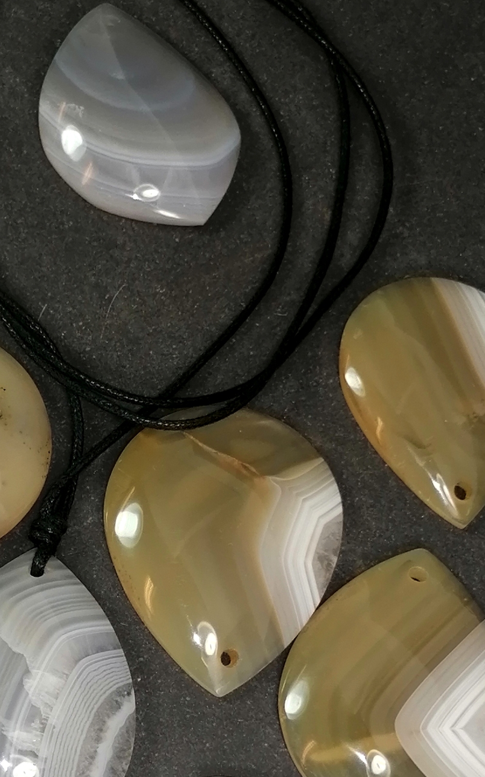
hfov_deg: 15.3
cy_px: 478
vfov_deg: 24.3
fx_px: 1798
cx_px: 110
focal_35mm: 85
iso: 50
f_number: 1.8
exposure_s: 1/114
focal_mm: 4.75
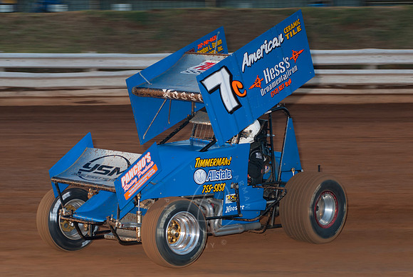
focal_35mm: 129
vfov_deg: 10.7
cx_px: 206
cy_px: 138
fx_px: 1481
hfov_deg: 15.9
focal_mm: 86
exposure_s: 1/320
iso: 200
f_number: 4.5
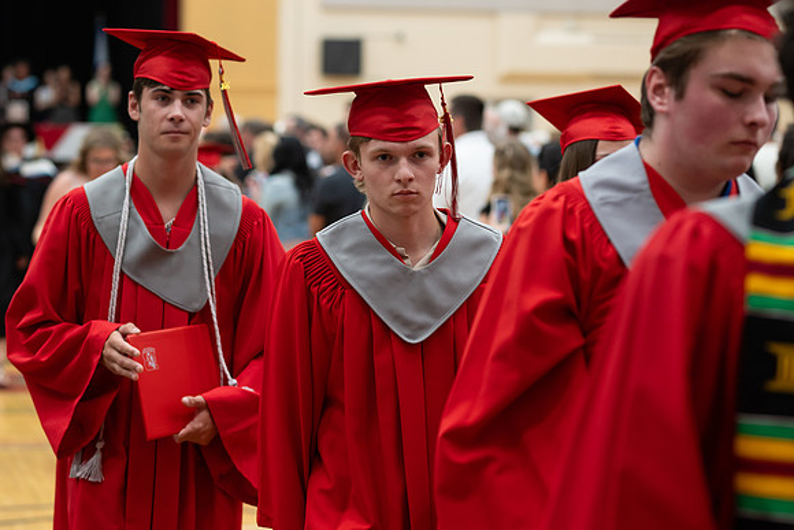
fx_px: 2178
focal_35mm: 99
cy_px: 308
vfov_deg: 13.9
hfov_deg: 20.6
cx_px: 333
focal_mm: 85
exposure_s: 1/200
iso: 1000
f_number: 2.8
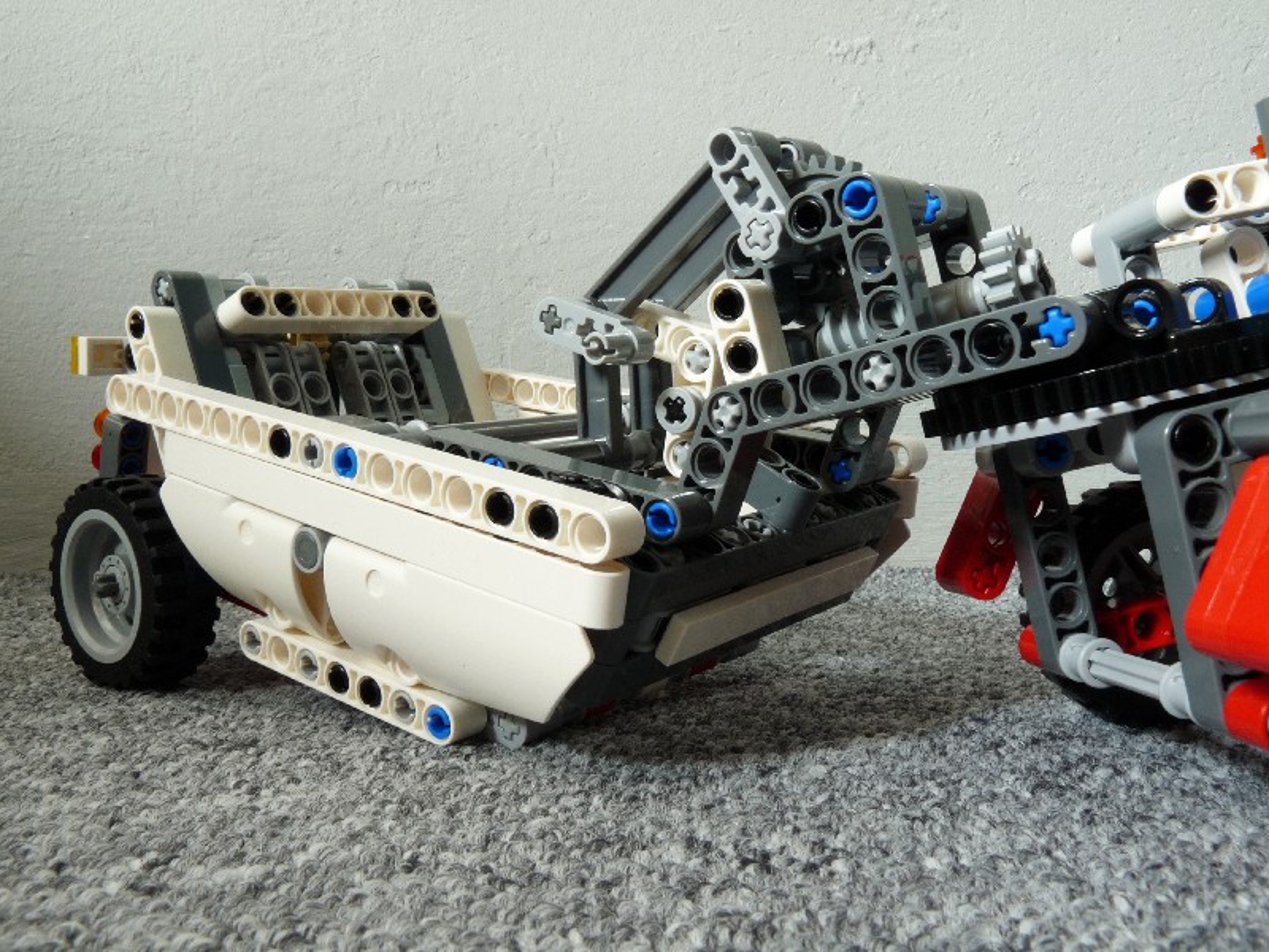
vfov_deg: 44.2
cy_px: 476
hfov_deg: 56.8
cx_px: 634
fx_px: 1173
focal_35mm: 32
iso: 100
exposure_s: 1
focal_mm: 5.8
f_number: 8
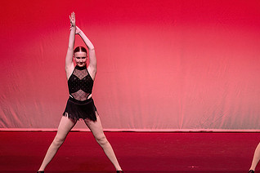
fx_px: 1459
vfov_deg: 6.8
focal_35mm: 202
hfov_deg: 10.2
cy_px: 72
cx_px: 146
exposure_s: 1/500
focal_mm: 102
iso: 1250
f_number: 2.8
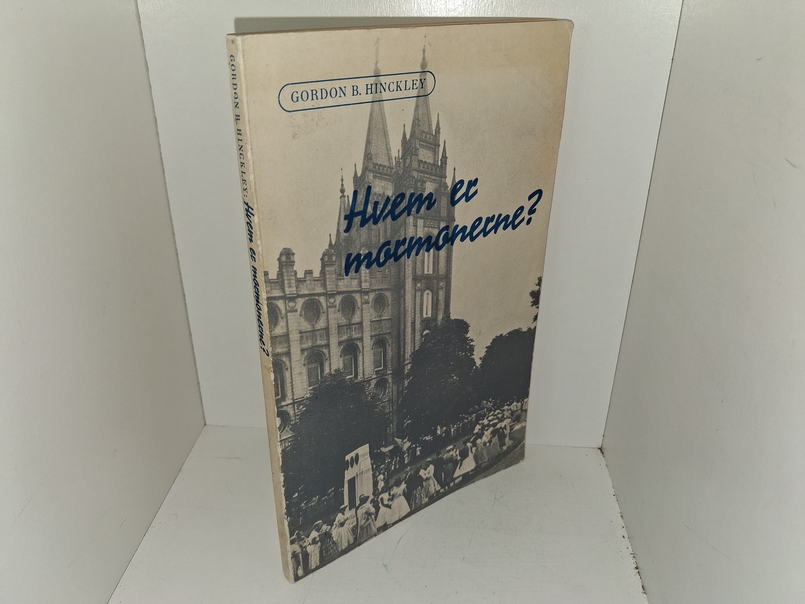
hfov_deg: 65.3
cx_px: 402
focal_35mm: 27
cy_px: 302
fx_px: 628
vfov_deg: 51.4
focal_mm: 4
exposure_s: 1/120
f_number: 1.8
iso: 40
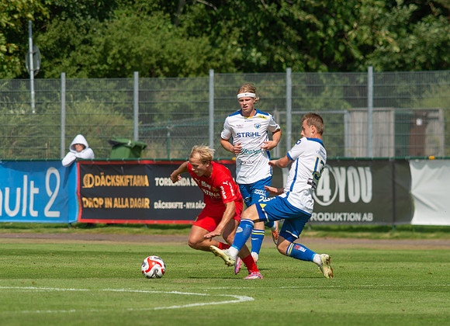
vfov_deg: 2.3
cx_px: 210
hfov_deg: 3.2
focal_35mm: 624
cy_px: 212
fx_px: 8013
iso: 125
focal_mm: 420
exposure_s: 1/1000
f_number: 5
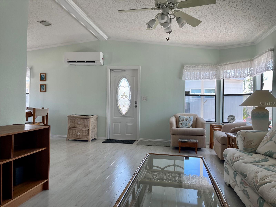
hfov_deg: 67.3
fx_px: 207
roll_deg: -0.5
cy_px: 104
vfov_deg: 53.1
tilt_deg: +0.0
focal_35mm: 26
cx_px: 138
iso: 32
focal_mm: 4.2
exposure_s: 1/124
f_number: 1.6
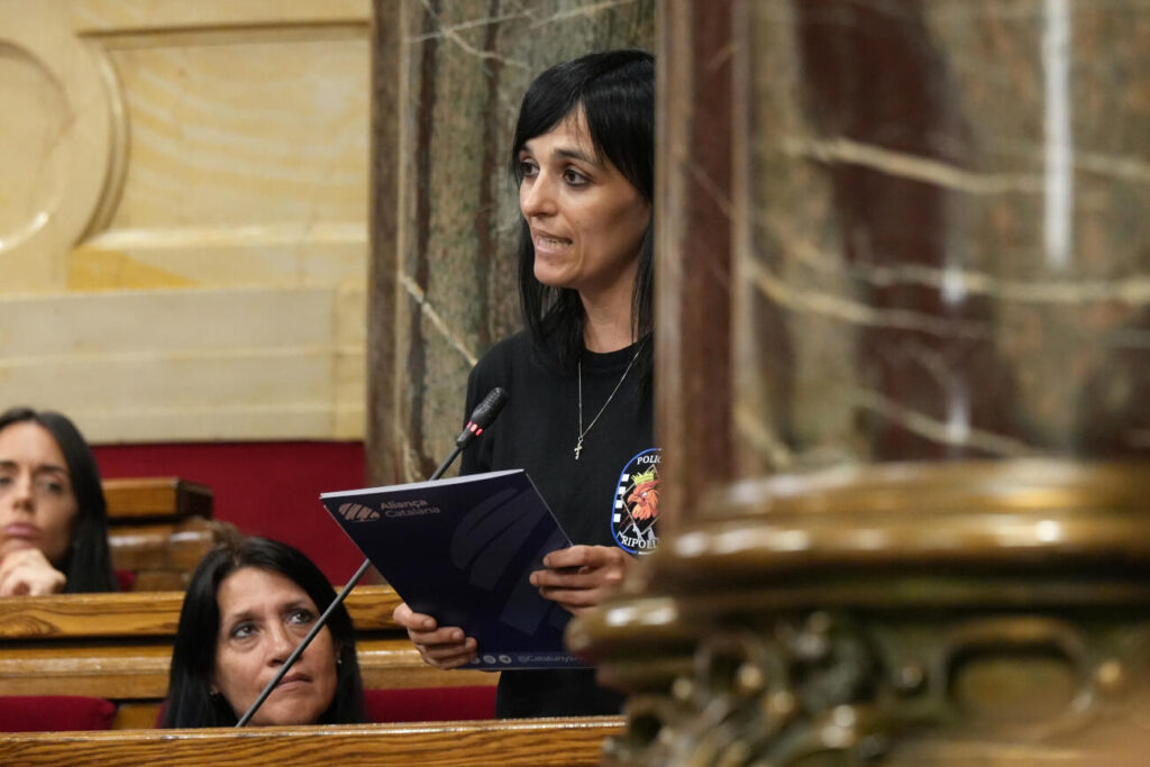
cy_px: 384
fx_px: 6389
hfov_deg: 10.3
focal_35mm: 200
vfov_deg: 6.9
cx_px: 575
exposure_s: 1/250
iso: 5000
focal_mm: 200
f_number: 5
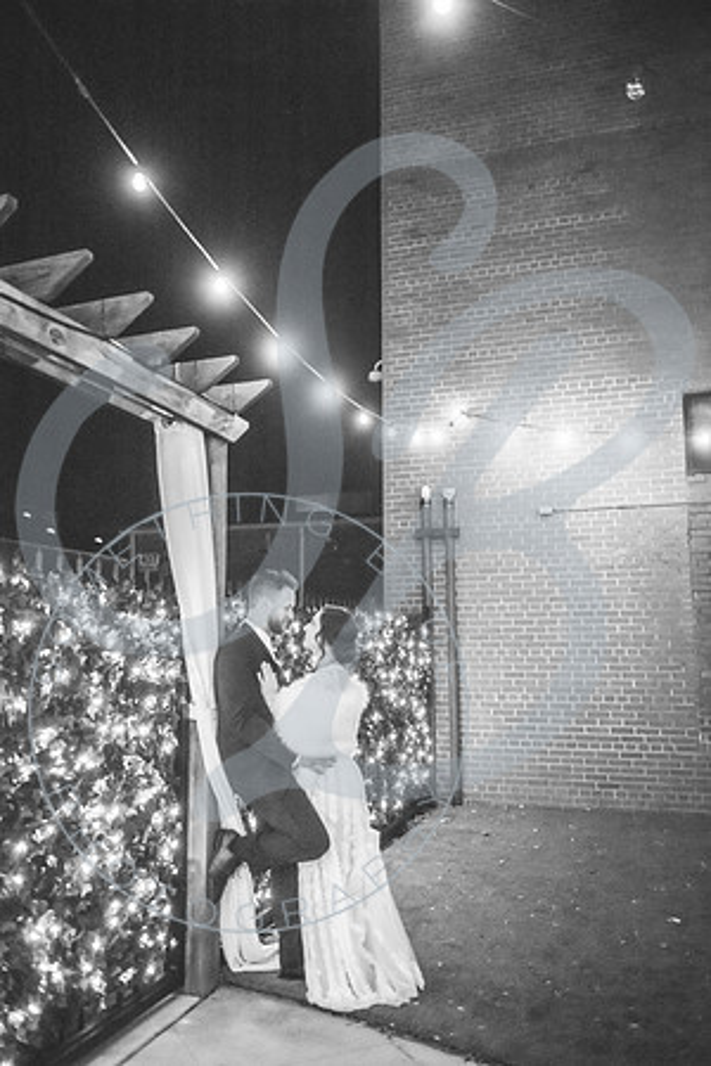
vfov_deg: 63.7
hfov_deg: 45.0
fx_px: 859
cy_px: 533
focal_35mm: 29
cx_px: 356
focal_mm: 29
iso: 5000
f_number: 2.8
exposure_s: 1/125
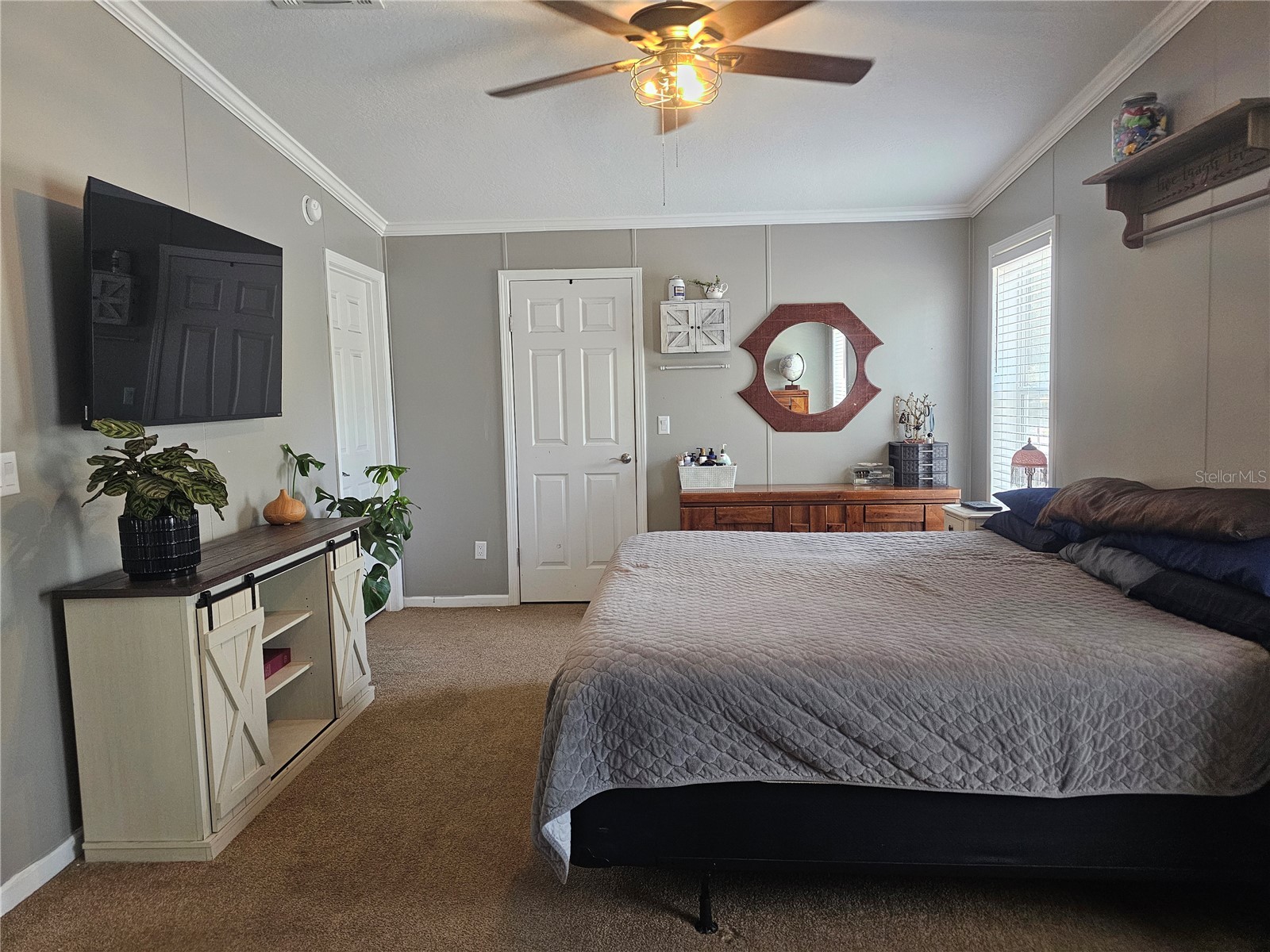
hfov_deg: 73.9
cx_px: 635
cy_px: 476
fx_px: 844
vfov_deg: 58.9
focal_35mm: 23
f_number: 1.7
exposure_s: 1/120
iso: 320
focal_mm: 6.3
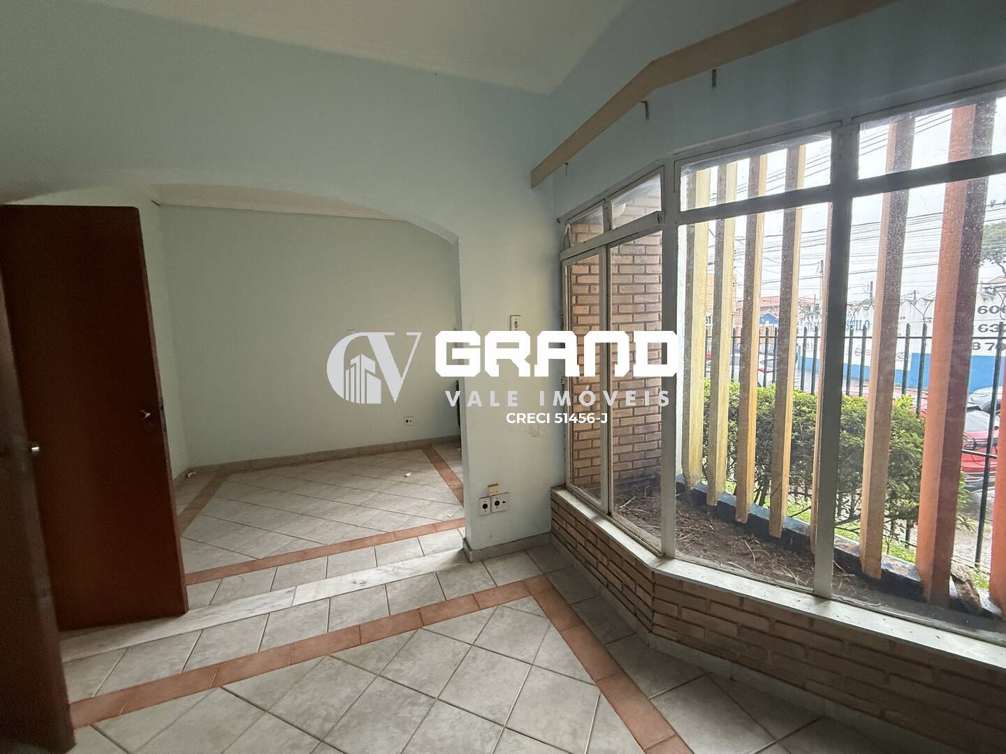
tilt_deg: -5.1
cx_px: 503
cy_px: 377
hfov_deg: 102.1
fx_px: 407
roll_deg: +2.1
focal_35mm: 14
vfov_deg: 85.7
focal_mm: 2.22
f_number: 2.2
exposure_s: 1/60
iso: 400
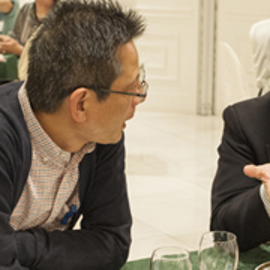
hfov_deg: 16.4
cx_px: 178
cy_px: 134
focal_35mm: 106
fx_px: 935
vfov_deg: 16.4
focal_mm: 35
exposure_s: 1/100
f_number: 5.6
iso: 500
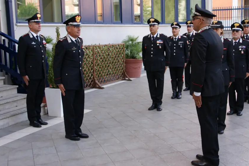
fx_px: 325
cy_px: 71
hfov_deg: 41.9
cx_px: 133
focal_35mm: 47
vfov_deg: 28.6
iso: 100
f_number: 5
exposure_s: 1/50
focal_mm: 26
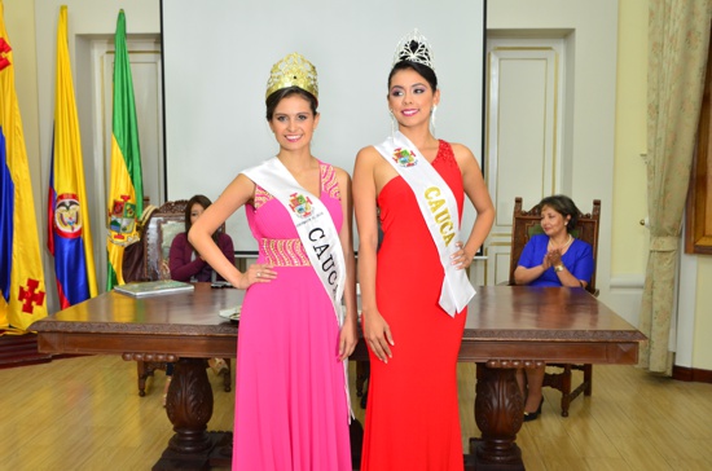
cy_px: 236
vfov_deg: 34.0
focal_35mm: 39
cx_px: 356
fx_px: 770
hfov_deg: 49.7
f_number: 4.2
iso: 800
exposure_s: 1/30
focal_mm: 26
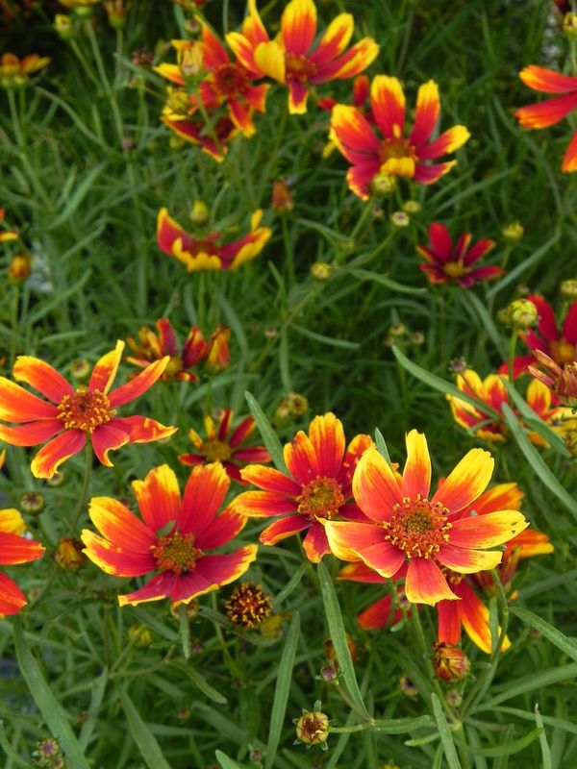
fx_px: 822
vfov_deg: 50.1
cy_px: 384
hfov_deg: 38.7
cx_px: 288
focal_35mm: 37
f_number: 4
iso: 160
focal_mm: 6.6
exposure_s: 1/320
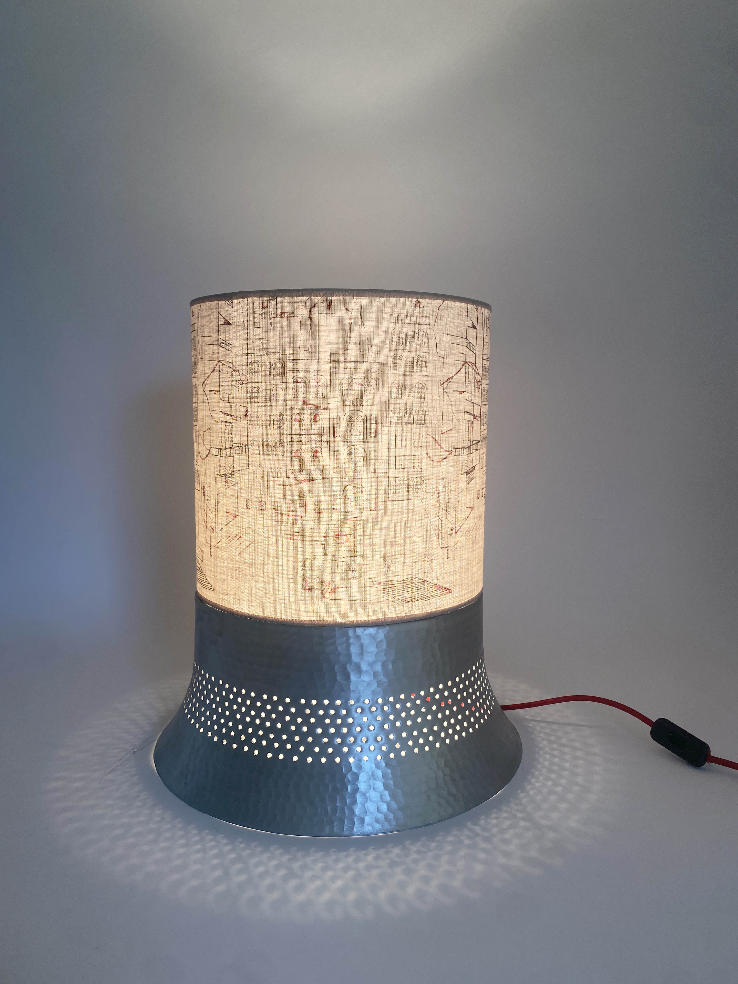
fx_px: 739
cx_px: 369
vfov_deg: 67.3
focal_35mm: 26
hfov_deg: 53.1
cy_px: 492
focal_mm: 4.25
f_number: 1.8
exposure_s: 1/152
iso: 32
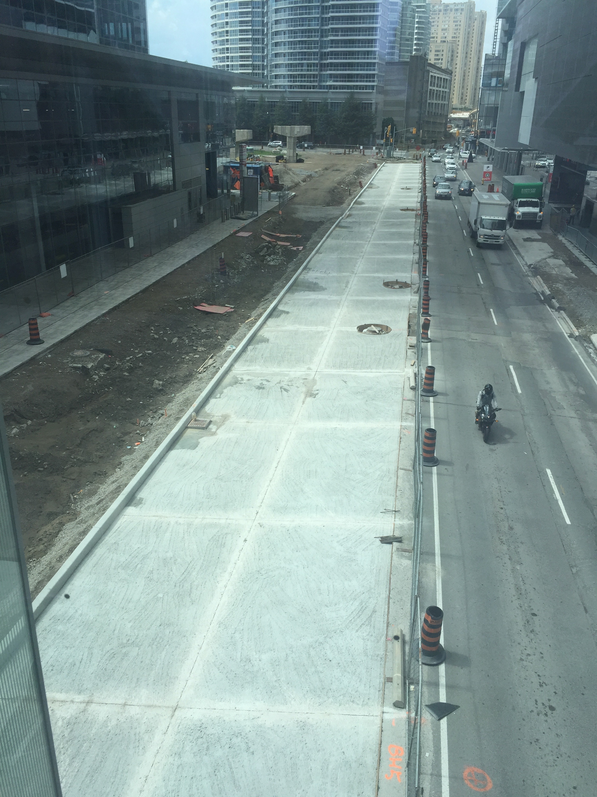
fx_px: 667
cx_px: 298
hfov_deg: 48.2
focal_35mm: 29
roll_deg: -0.7
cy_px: 398
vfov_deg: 61.7
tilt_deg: -23.0
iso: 32
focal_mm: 4.15
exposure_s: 1/791
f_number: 2.2
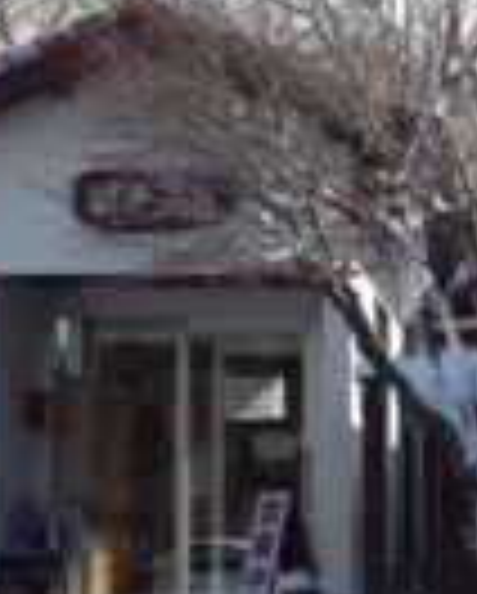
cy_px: 374
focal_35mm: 166
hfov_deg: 9.0
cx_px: 806
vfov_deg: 11.6
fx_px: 2923
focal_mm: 9
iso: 100
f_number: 3.8
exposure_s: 1/640
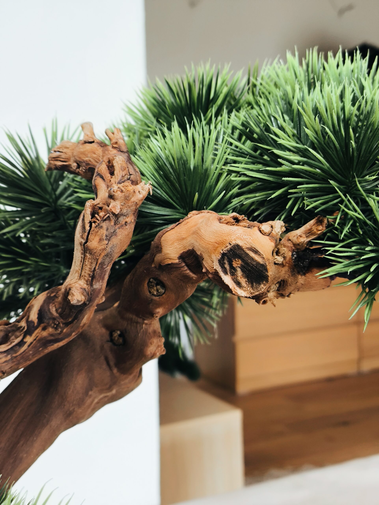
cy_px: 252
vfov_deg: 38.2
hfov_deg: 29.1
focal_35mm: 50
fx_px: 729
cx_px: 190
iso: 80
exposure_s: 1/50
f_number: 1.7
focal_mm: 4.71
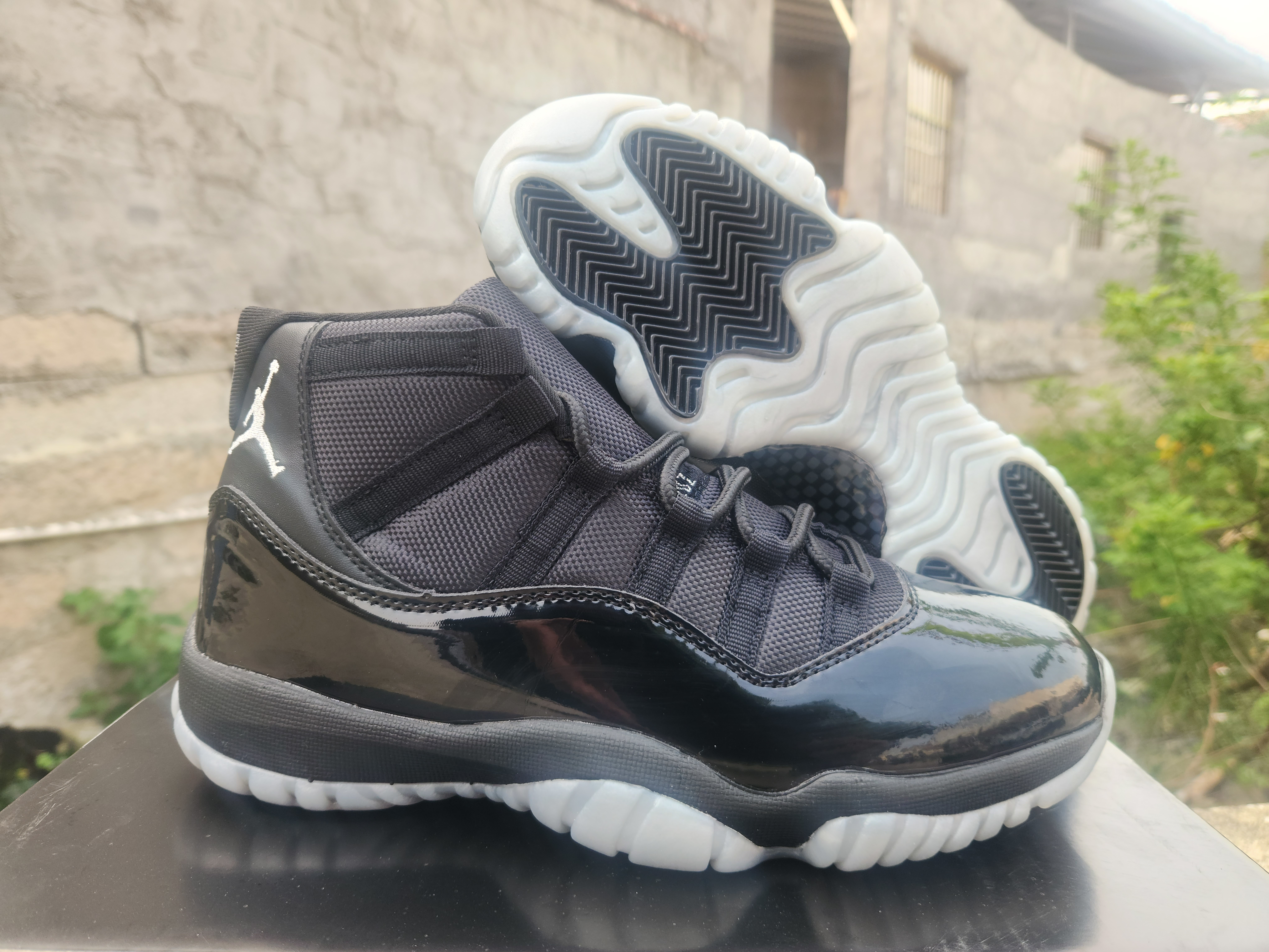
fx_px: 843
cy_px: 476
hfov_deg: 73.9
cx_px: 634
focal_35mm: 23
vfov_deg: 58.9
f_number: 1.8
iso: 20
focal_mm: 5.4
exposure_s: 1/114
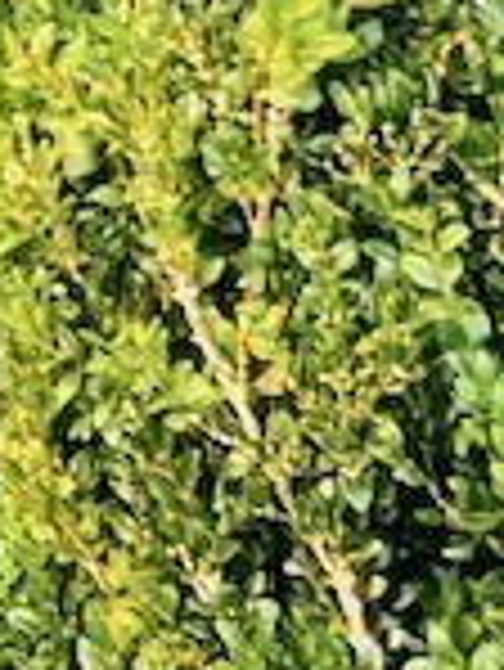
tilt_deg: +8.0
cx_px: -729
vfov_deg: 10.0
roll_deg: -0.3
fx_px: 3470
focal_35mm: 179
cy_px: -796
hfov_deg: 7.7
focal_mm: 5.7
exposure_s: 1/448
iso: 50
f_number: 1.5
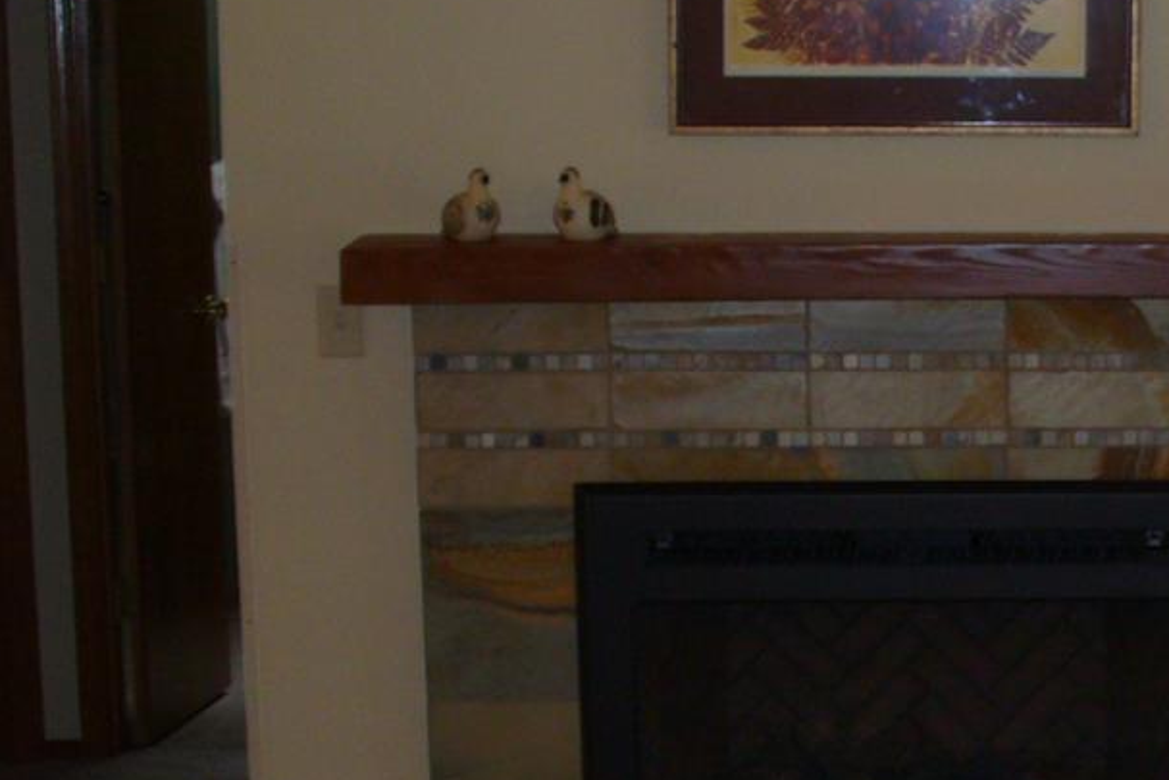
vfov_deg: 14.3
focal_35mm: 95
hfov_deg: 20.4
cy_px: 622
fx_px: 3085
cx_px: 1319
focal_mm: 6.1
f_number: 2.8
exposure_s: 1/30
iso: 80
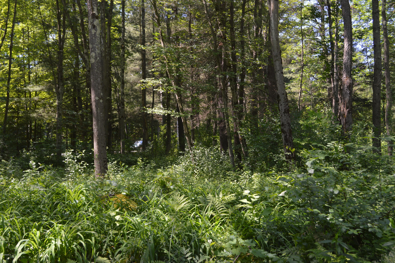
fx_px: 427
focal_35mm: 39
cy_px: 132
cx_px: 198
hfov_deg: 49.6
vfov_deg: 34.1
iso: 220
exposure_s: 1/125
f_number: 5.6
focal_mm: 26
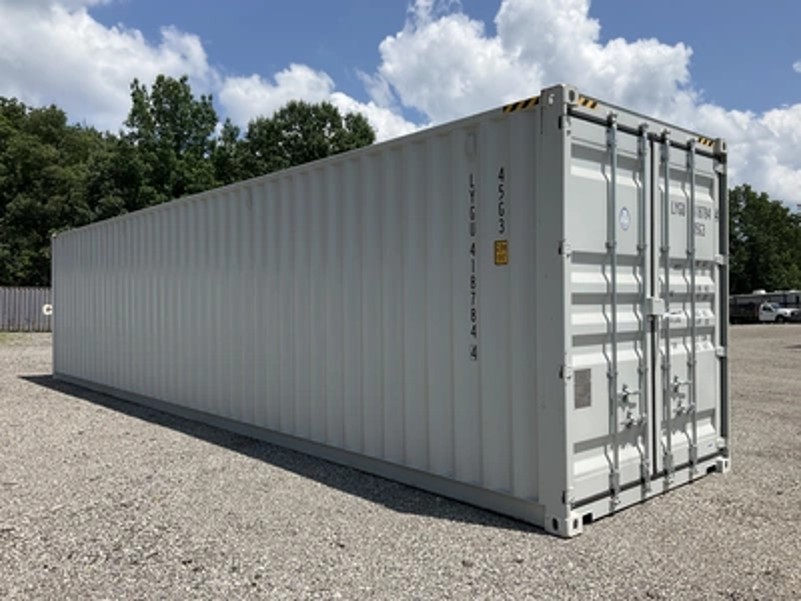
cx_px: 400
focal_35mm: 29
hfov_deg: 61.7
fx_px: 671
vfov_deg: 48.2
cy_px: 300
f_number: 1.8
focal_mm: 3
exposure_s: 1/2667
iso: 25
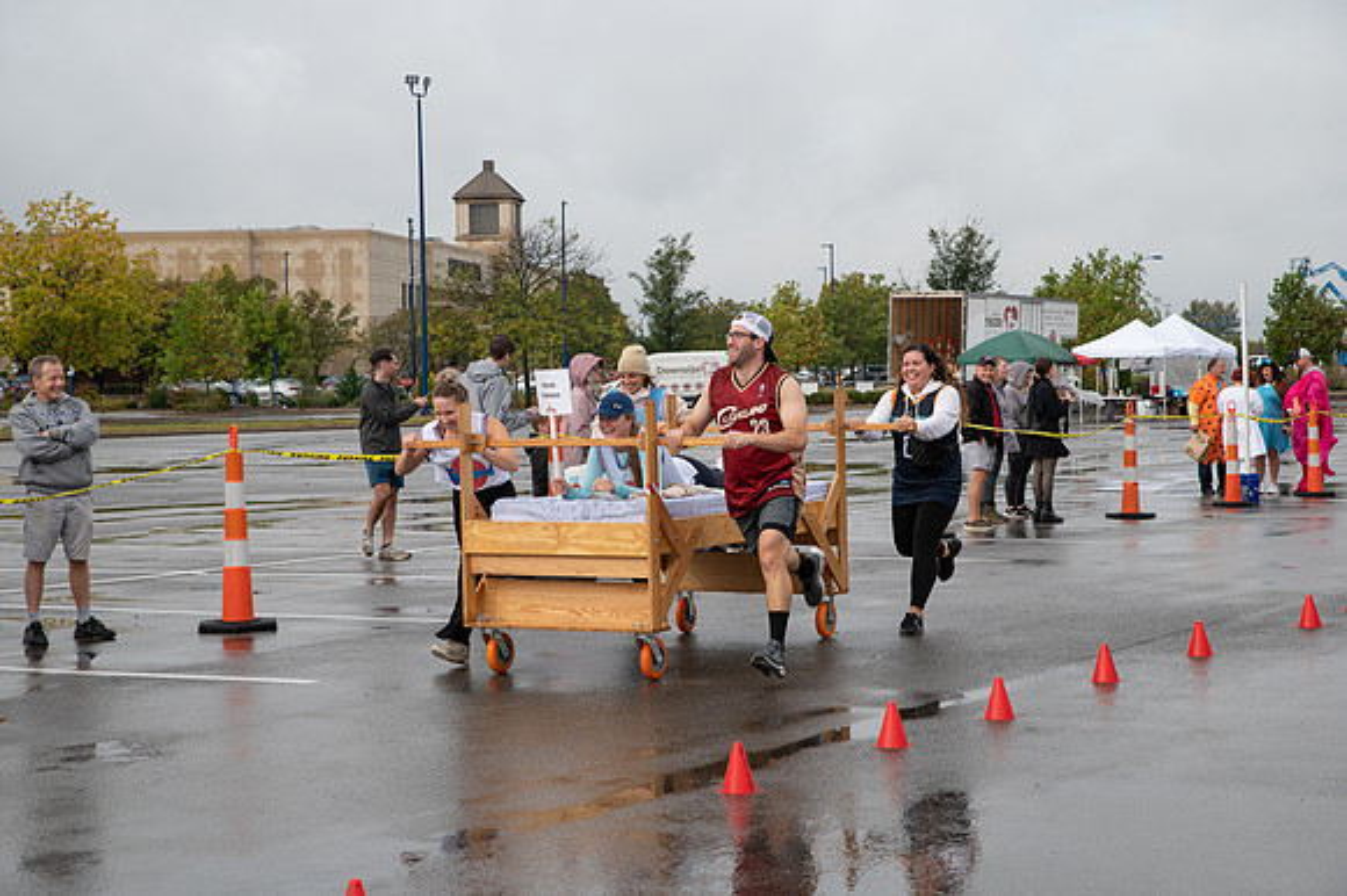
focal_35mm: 70
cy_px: 448
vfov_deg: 19.4
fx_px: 2618
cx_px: 674
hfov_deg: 28.9
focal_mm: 70
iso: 400
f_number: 7.1
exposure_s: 1/500
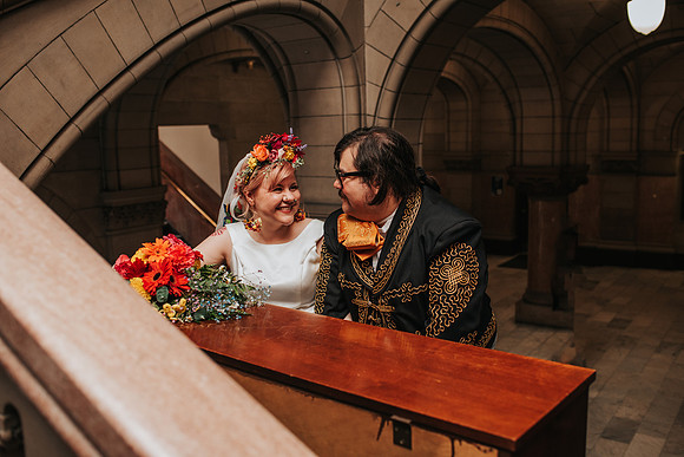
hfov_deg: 54.4
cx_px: 342
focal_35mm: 35
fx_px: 665
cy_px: 228
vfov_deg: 37.9
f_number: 3.5
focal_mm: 35
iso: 1000
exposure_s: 1/200
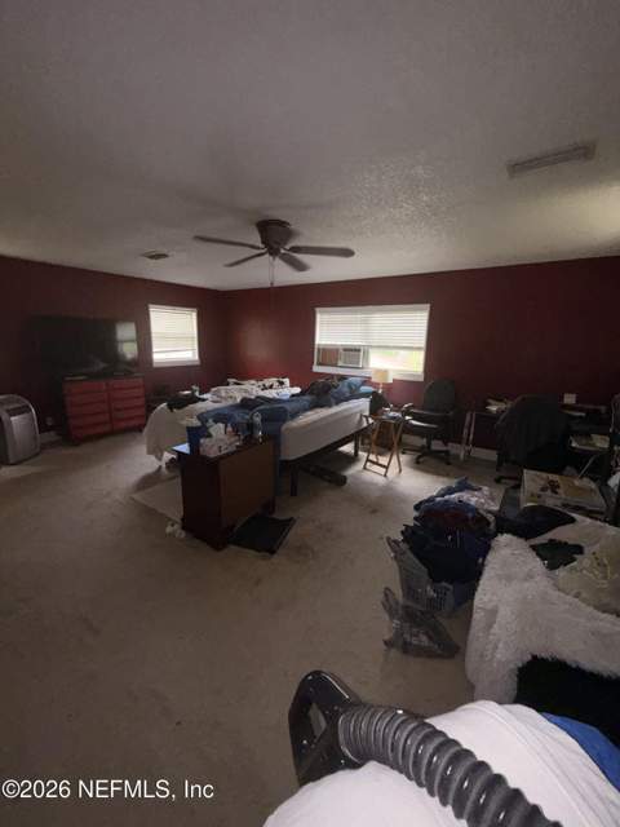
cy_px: 414
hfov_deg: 85.7
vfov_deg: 102.1
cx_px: 310
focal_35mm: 14
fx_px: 334
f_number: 2.2
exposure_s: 1/76
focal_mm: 2.22
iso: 80
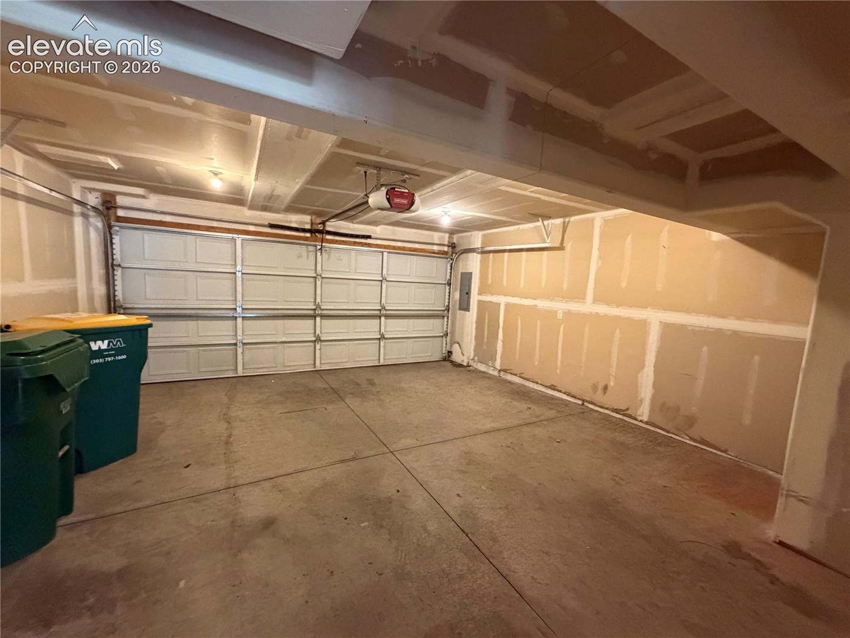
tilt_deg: -4.9
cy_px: 319
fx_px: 344
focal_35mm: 14
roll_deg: -3.0
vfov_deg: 85.7
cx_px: 425
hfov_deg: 102.1
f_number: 2.2
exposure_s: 1/60
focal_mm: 2.22
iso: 1000
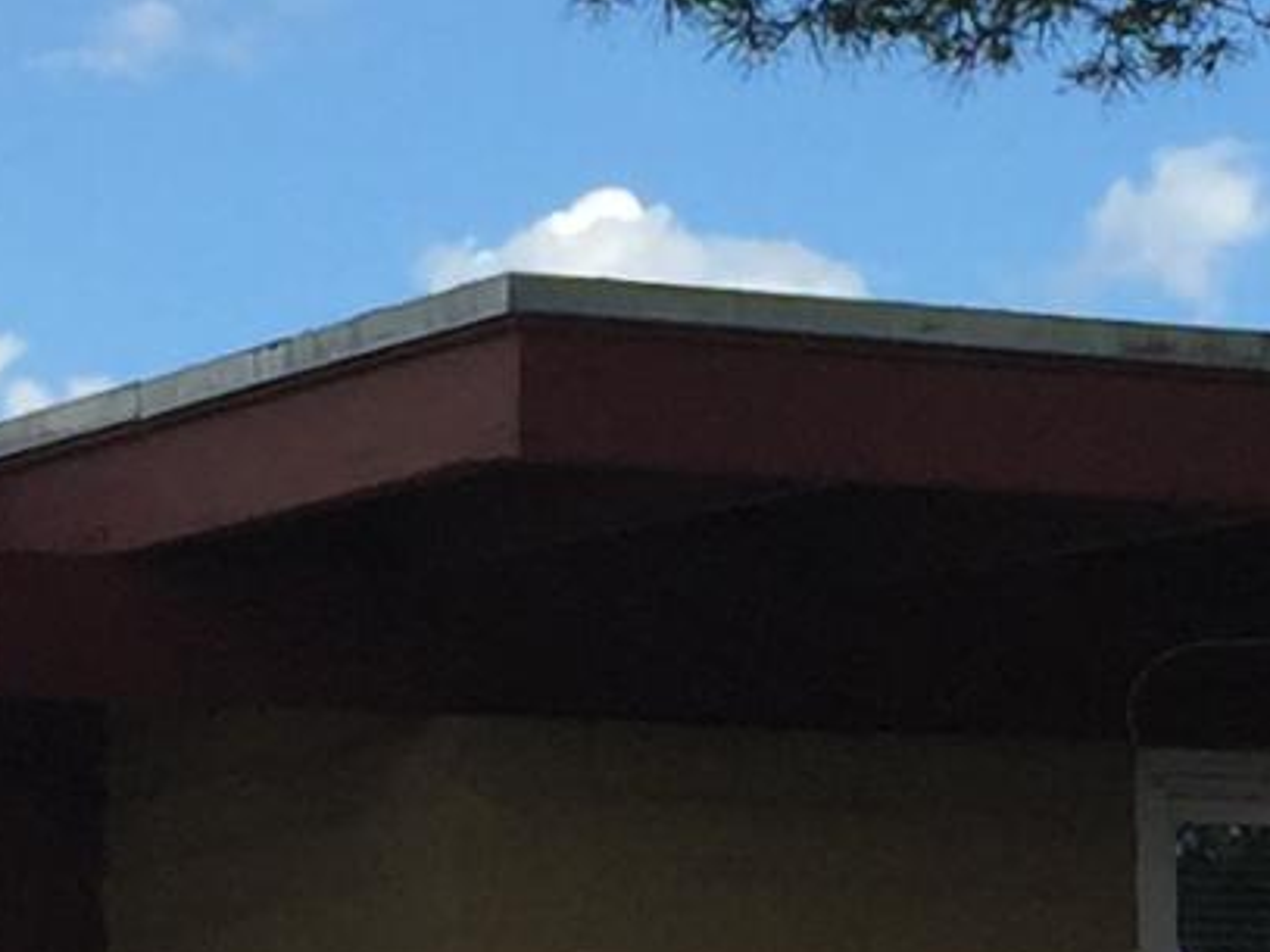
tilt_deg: +4.2
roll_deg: +0.2
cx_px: 715
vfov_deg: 6.9
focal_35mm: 214
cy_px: 1061
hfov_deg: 9.2
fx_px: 7849
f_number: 2.2
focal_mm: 4.15
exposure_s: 1/1099
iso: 32
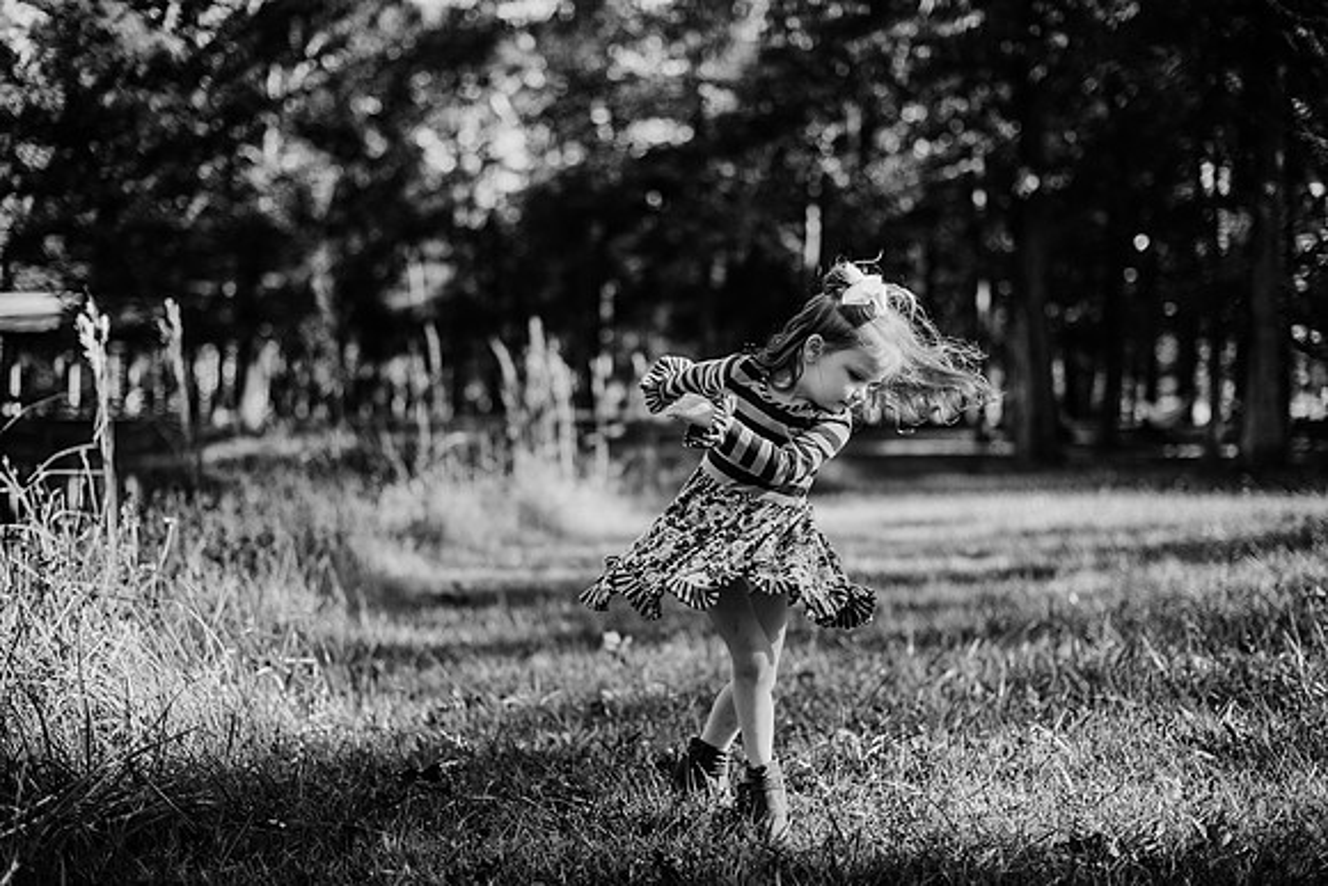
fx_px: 1845
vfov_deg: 27.0
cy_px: 443
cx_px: 664
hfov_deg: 39.6
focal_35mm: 50
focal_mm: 50
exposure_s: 1/1000
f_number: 2
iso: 200
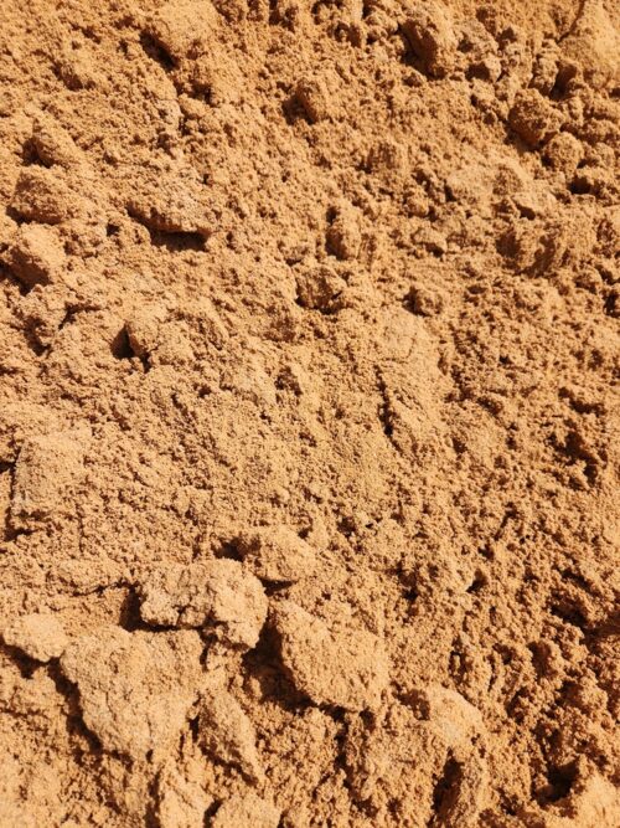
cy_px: 414
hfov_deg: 58.9
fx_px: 549
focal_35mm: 23
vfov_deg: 73.9
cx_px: 310
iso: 20
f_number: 1.8
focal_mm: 5.4
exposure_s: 1/2365
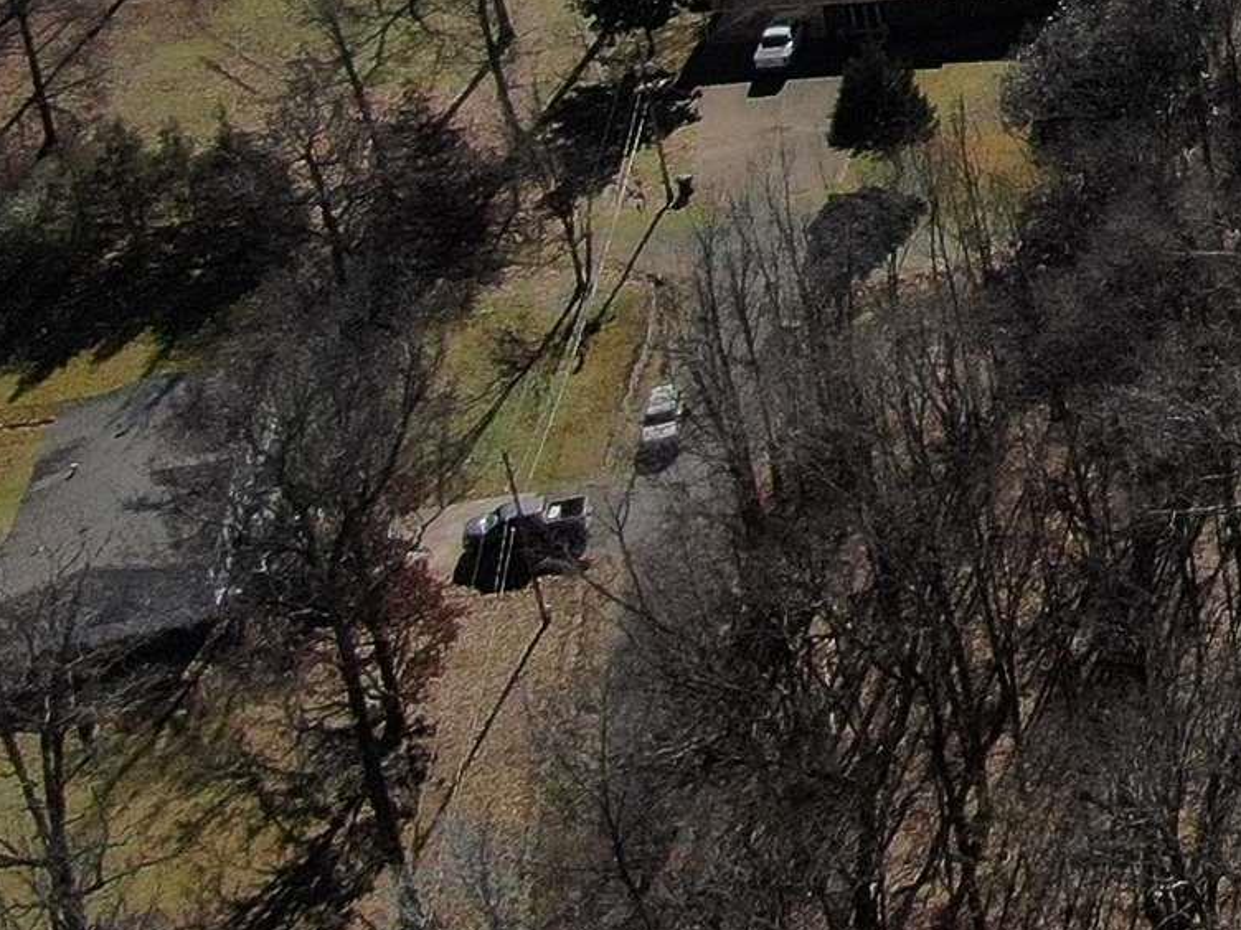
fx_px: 3513
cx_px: 2263
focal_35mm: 98
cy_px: -564
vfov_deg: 13.9
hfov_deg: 16.6
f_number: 2.8
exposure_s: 1/3200
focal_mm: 4.39
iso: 100
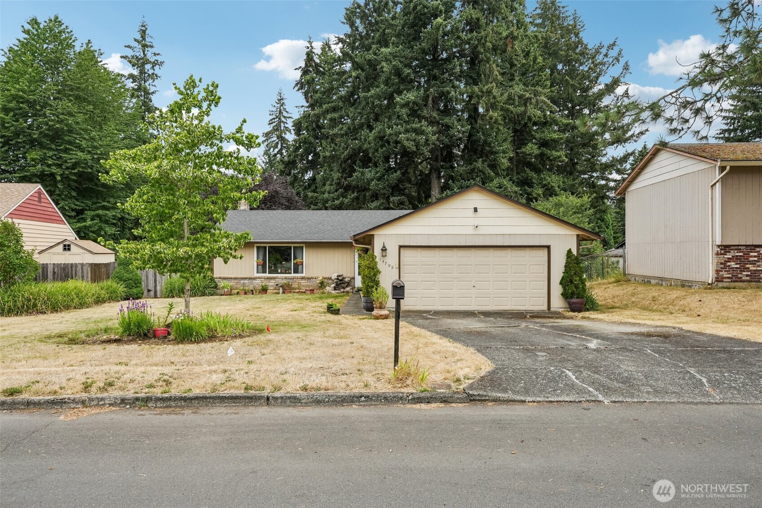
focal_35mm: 25
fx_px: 529
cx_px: 381
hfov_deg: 71.5
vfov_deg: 51.3
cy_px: 254
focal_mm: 25
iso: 400
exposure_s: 1/500
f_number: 8
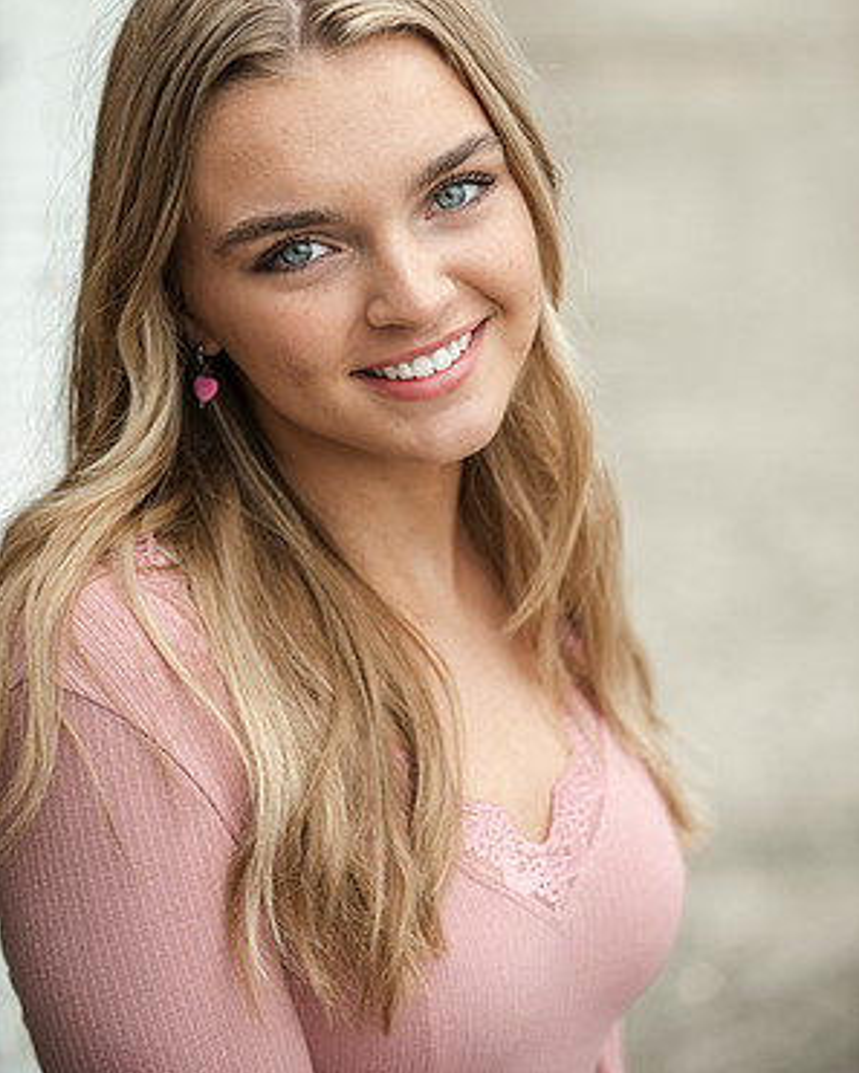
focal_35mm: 148
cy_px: 434
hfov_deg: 10.4
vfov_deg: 13.0
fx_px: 4701
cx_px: 431
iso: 800
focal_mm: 130
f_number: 3.5
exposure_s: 1/400
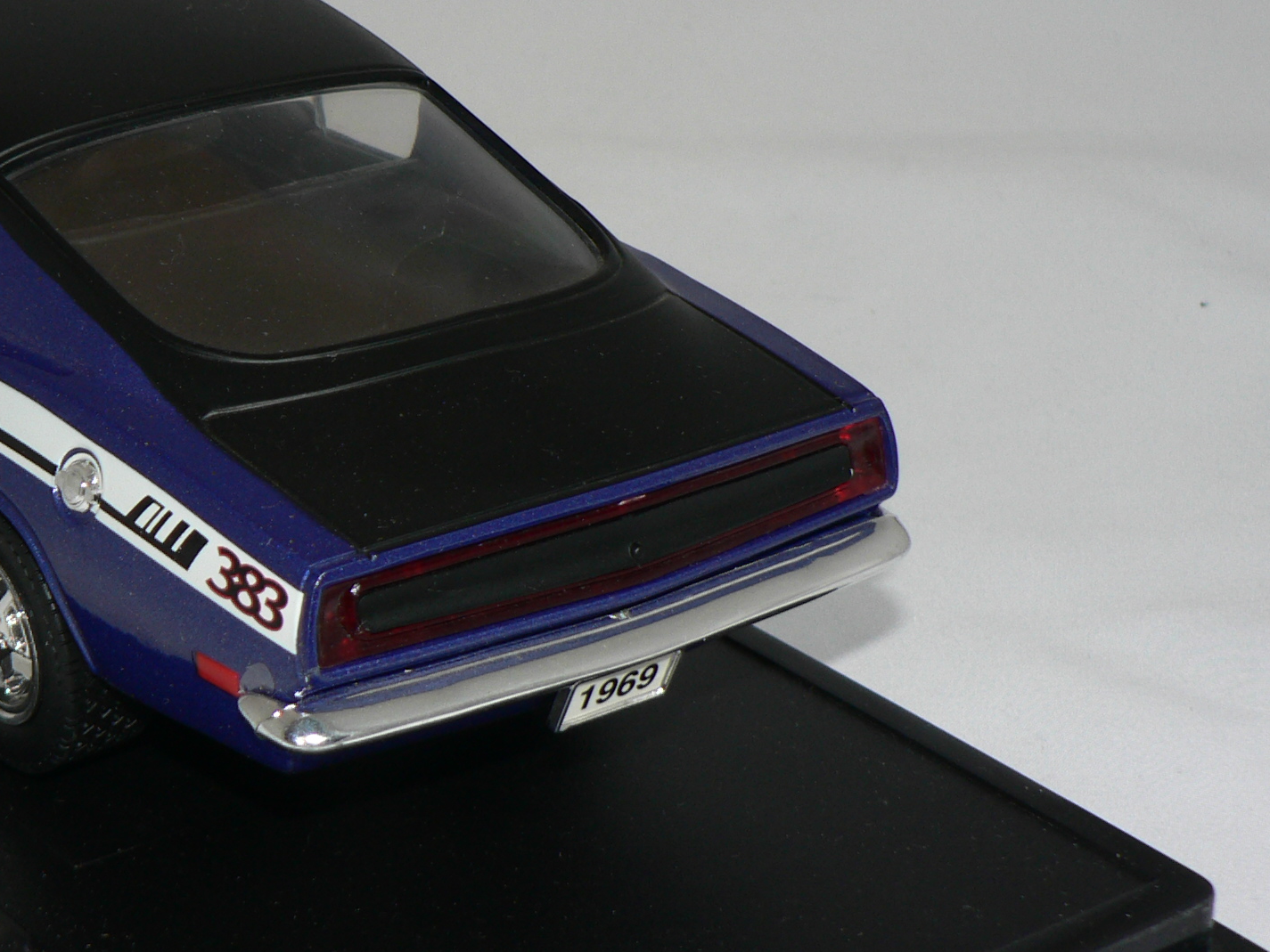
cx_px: 174
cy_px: 321
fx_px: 3229
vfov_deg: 16.7
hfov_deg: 21.8
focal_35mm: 88
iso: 80
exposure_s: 1/60
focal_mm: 8.2
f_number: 2.8
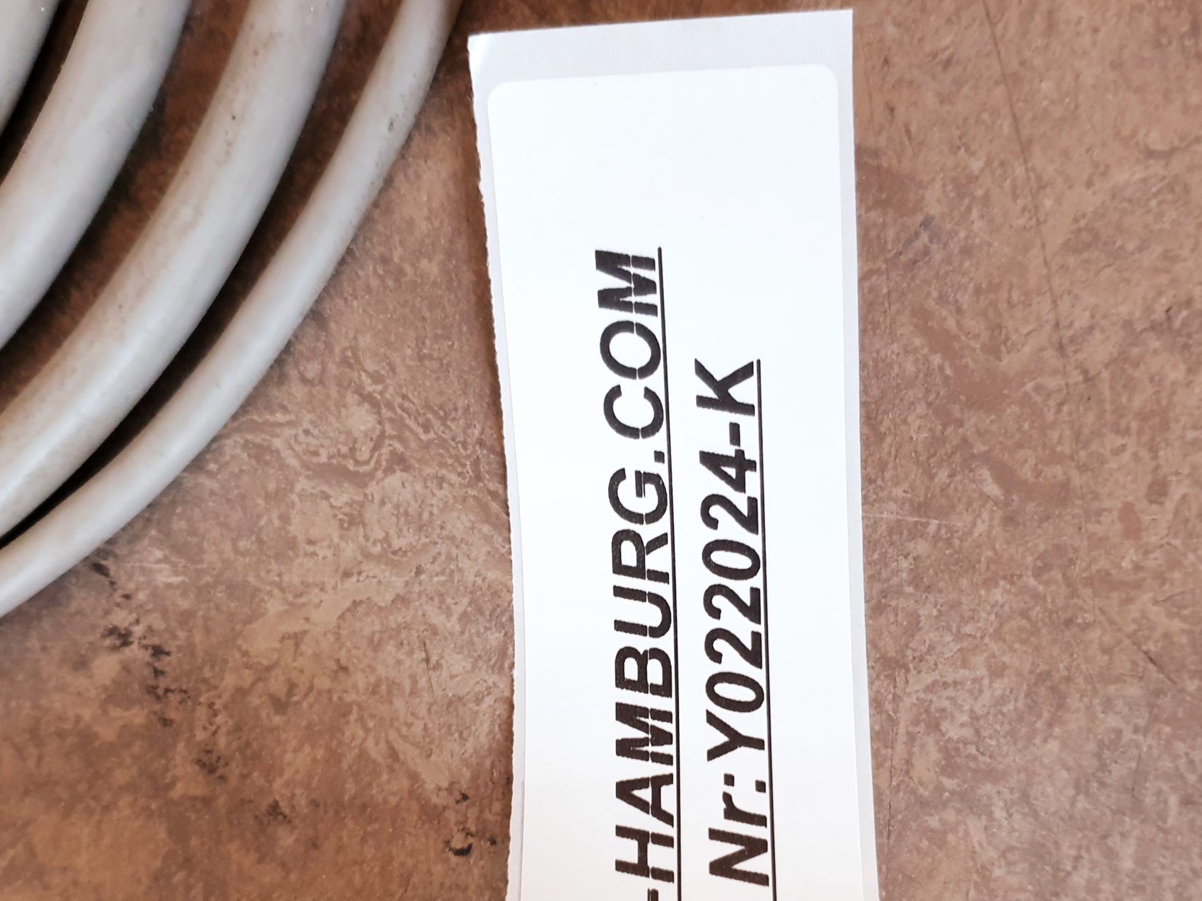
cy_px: 614
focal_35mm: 40
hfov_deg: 46.8
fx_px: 1389
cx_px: 638
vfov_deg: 35.5
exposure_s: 1/50
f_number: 1.5
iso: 200
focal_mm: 4.3
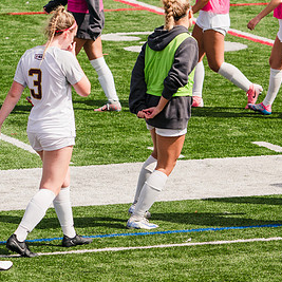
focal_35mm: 402
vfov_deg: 4.4
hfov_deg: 4.4
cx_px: 198
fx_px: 3705
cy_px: 128
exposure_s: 1/1600
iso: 250
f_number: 5.6
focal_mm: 218
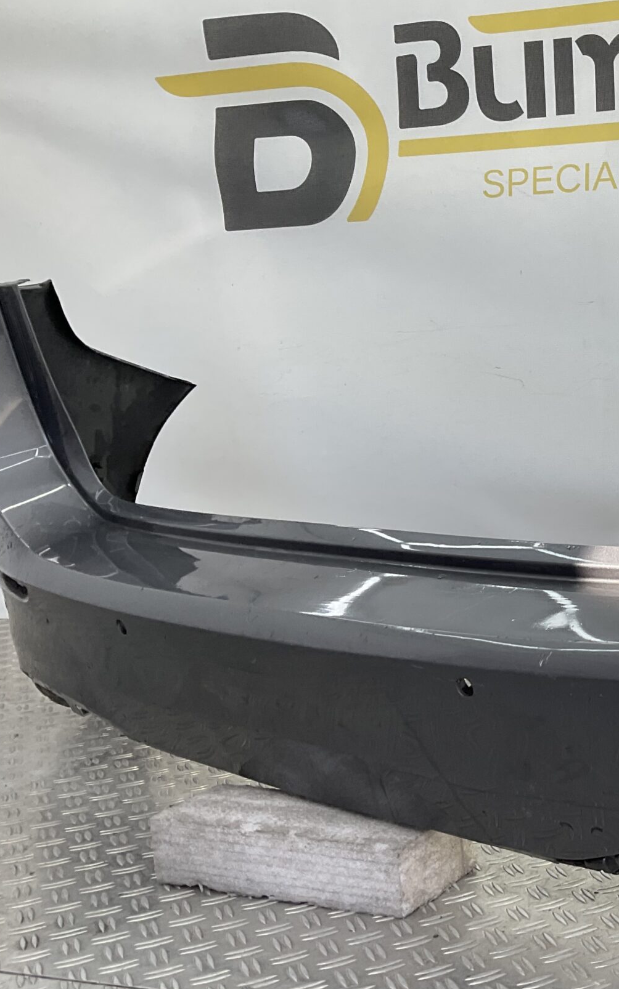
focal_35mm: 49
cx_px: 751
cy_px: 485
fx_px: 1322
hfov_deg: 23.9
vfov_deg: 41.0
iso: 16
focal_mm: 3
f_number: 1.8
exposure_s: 1/129
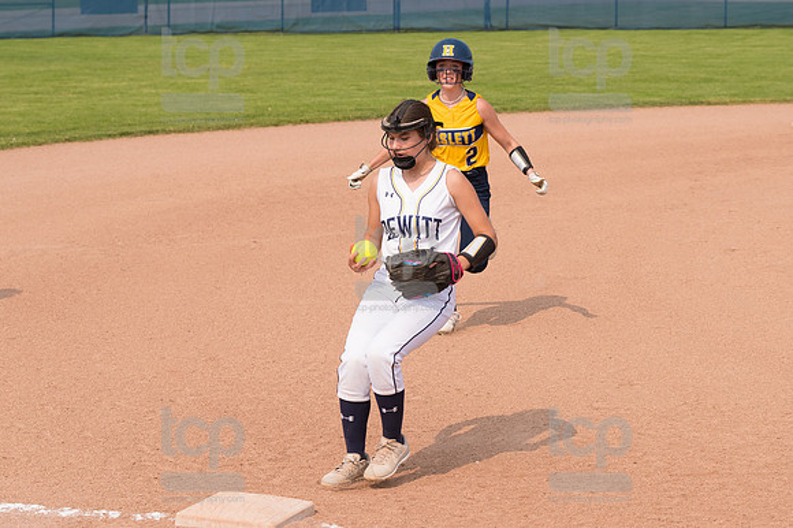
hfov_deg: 19.5
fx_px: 2312
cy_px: 264
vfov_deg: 13.0
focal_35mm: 105
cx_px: 396
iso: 320
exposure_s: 1/1600
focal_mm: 70
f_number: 5.6
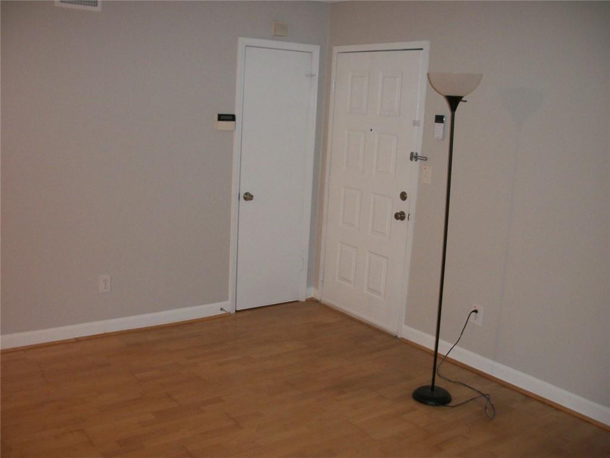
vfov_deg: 40.7
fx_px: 617
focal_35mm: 35
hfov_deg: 52.6
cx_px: 305
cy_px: 229
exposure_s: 1/40
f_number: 3.1
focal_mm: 6.3
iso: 160
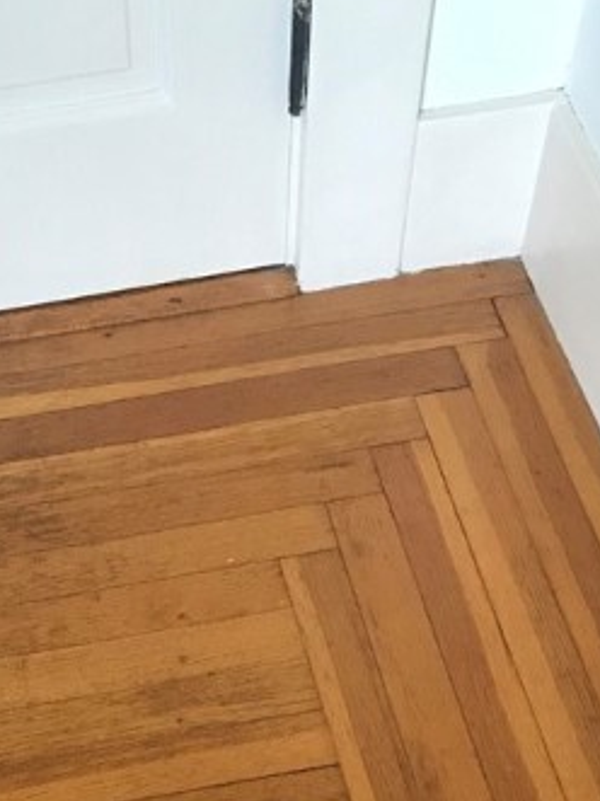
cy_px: 842
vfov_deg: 27.7
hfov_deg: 22.4
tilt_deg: -59.1
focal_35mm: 65
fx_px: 1503
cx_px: 145
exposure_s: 1/15
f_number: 1.8
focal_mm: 3.99
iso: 64
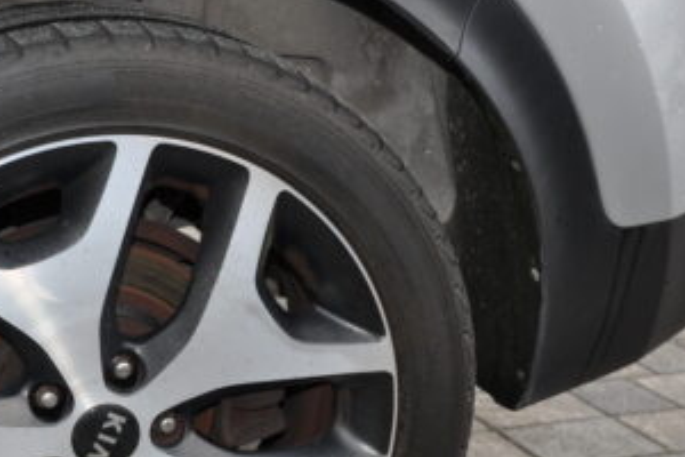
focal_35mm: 75
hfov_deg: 26.3
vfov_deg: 18.0
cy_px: 371
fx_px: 1427
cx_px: 103
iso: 200
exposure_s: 1/200
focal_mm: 25
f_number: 5
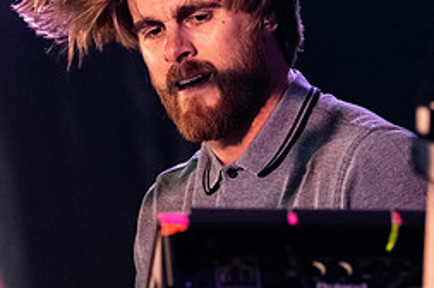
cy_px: 135
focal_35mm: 366
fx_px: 4407
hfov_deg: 5.6
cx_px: 158
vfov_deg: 3.7
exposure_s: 1/500
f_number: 3.5
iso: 6400
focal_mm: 140
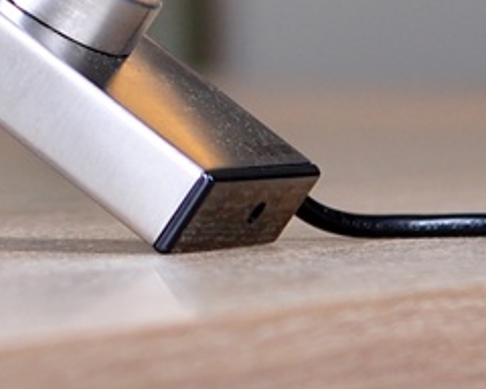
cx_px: -322
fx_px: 6329
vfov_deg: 3.5
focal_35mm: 440
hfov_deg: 4.4
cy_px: -590
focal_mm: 50
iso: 200
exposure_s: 1/160
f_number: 3.5
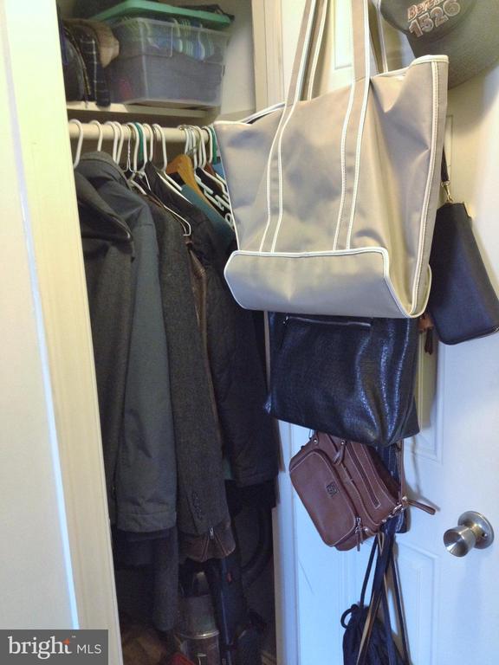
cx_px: 250
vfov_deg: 52.6
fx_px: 673
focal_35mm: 35
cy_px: 332
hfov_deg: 40.7
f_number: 2.4
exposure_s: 1/20
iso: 250
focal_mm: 4.28
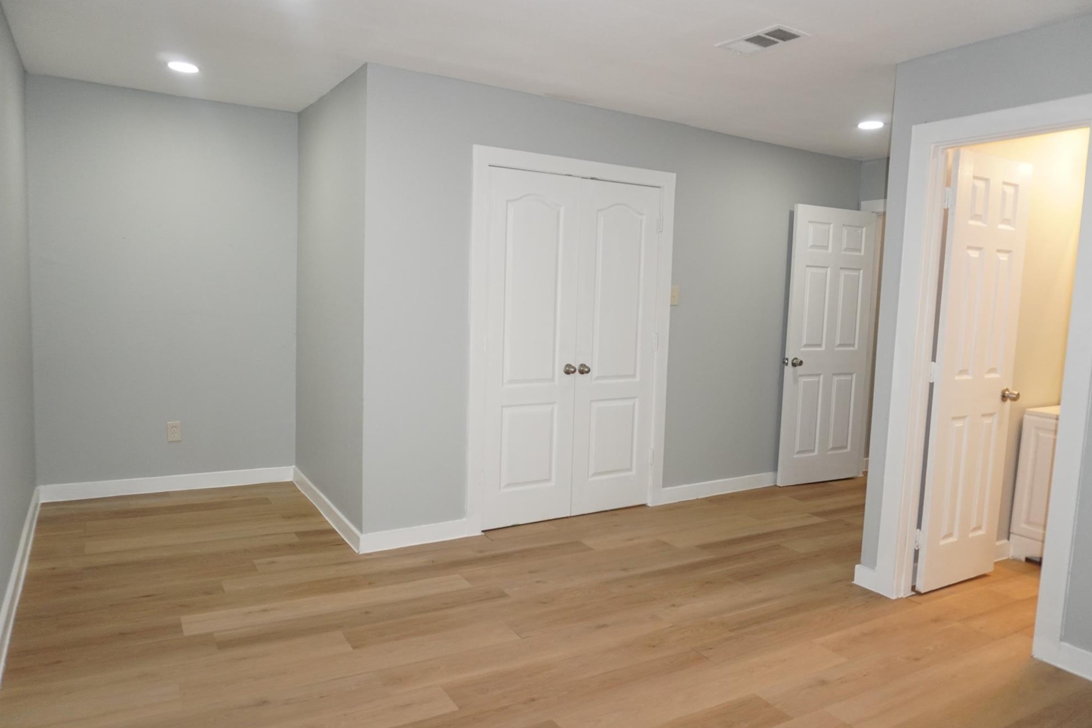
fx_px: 758
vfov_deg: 51.3
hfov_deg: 71.5
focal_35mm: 25
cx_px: 554
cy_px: 368
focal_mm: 16
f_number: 4
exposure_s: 1/160
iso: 1250
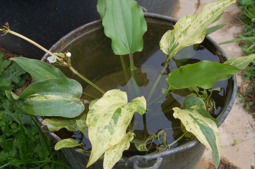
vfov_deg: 25.7
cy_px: 84
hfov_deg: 37.9
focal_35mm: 52
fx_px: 372
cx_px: 128
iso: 200
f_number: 6.3
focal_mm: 35
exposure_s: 1/160
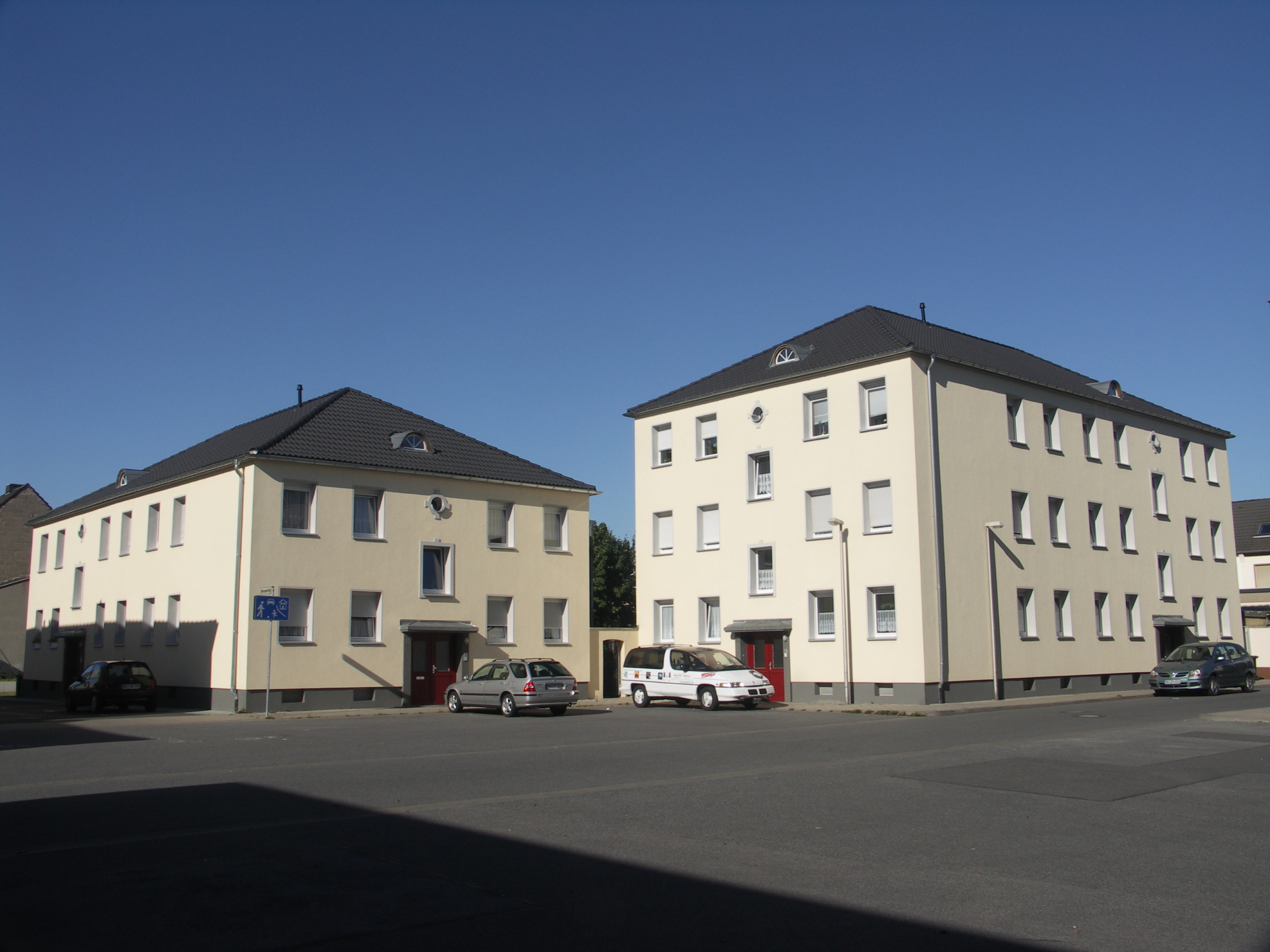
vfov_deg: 45.4
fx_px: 1137
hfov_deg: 58.4
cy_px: 476
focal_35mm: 31
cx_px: 635
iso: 50
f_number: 6.3
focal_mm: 8
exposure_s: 1/400
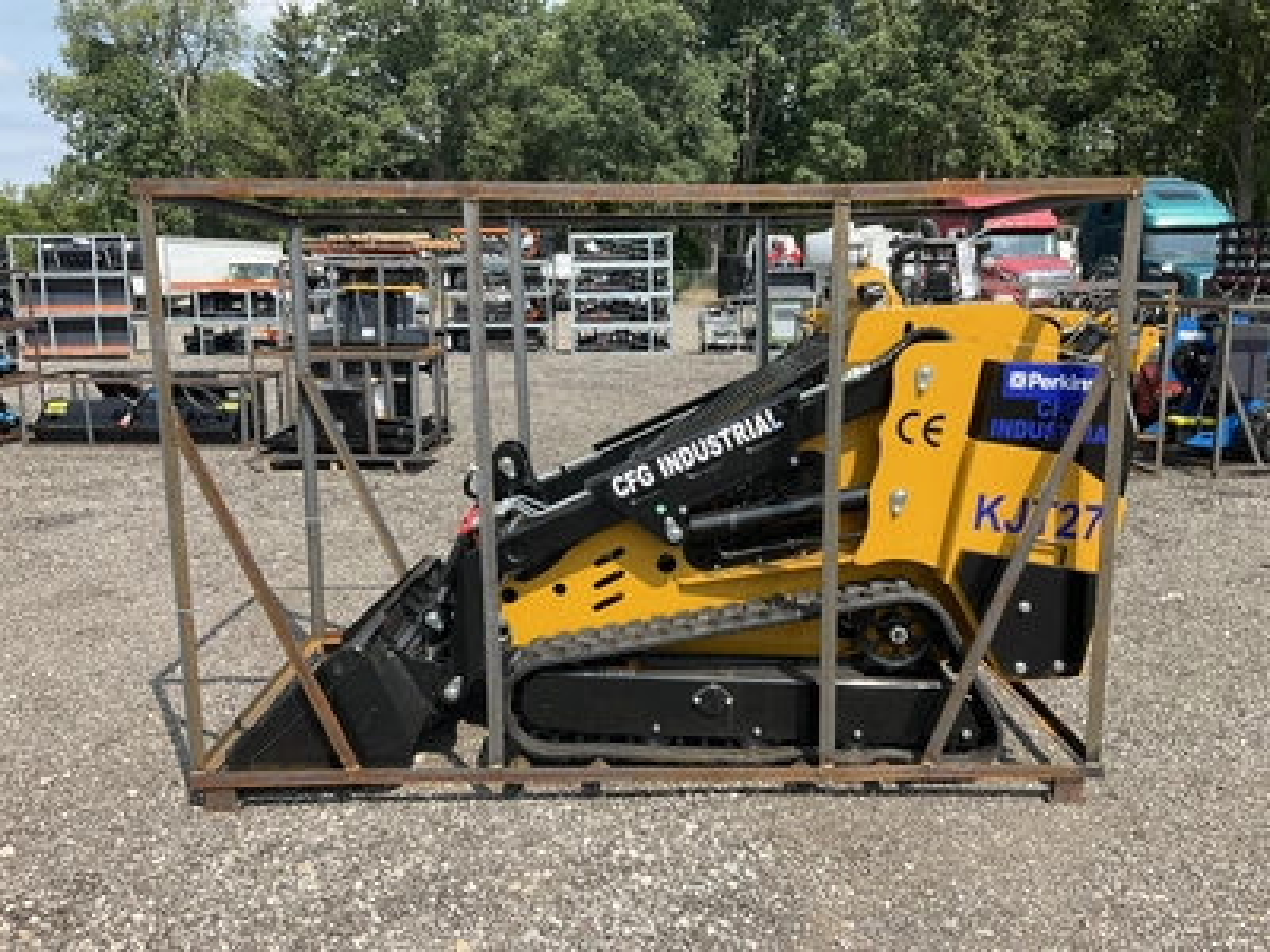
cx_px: 635
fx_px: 1064
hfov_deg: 61.7
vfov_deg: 48.2
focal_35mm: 29
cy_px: 476
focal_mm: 3
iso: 25
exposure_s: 1/1144
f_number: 1.8
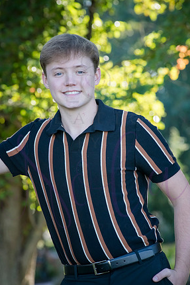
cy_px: 142
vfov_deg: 9.8
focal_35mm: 209
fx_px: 1656
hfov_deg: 6.6
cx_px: 98
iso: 800
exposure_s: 1/320
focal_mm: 200
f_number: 9
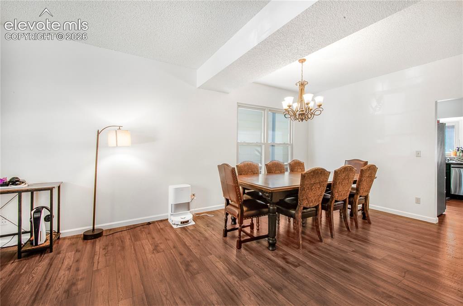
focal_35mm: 15
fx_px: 192
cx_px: 232
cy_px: 153
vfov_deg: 77.0
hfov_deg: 100.5
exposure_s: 1
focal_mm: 10
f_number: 22
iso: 500
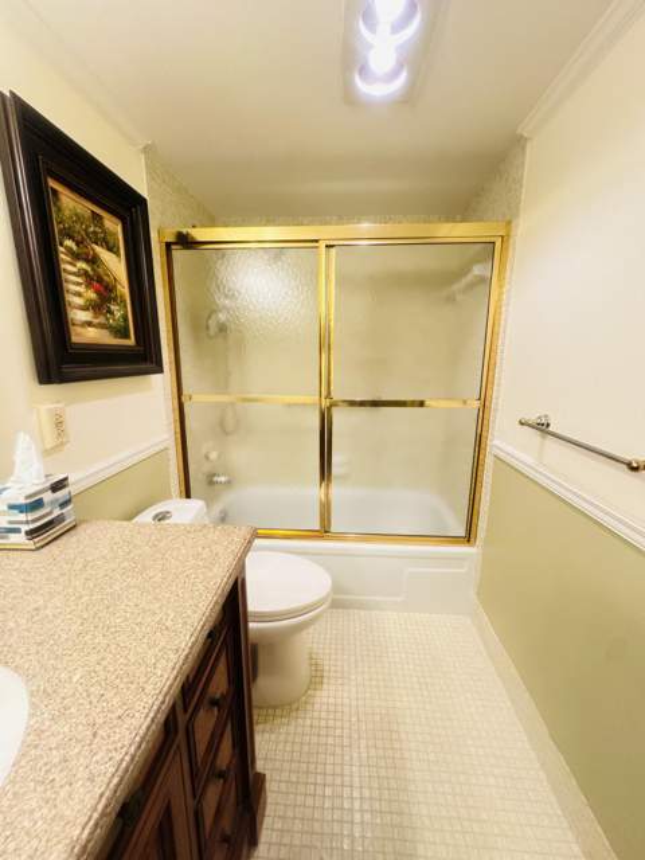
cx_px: 322
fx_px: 348
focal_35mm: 14
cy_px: 430
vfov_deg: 102.1
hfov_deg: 85.7
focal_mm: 2.22
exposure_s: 1/60
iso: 320
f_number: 2.2
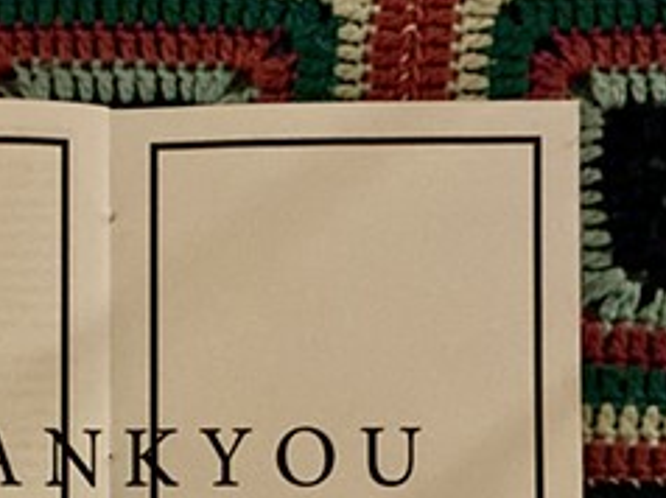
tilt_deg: -88.3
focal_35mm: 78
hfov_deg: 24.5
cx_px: 101
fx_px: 1499
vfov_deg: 18.3
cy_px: 506
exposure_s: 1/15
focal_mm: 3
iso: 500
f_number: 1.8
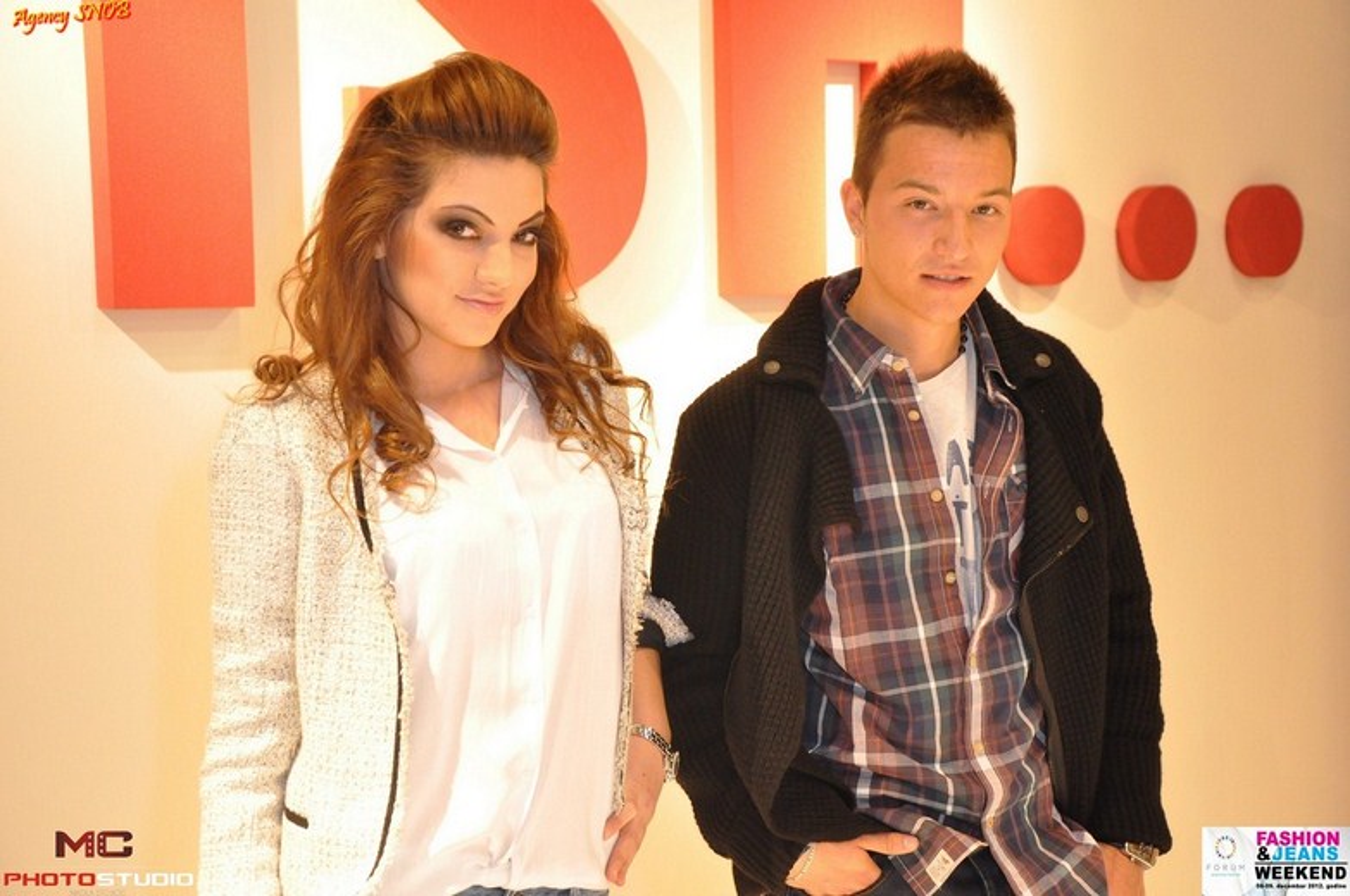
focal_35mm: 72
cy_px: 448
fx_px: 2697
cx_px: 675
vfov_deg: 18.9
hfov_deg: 28.1
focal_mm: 48
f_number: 4.8
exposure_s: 1/60
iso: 1250
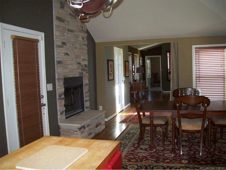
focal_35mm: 36
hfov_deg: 51.4
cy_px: 85
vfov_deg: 39.7
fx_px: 235
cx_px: 113
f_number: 2.7
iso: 200
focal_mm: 6
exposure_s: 1/64
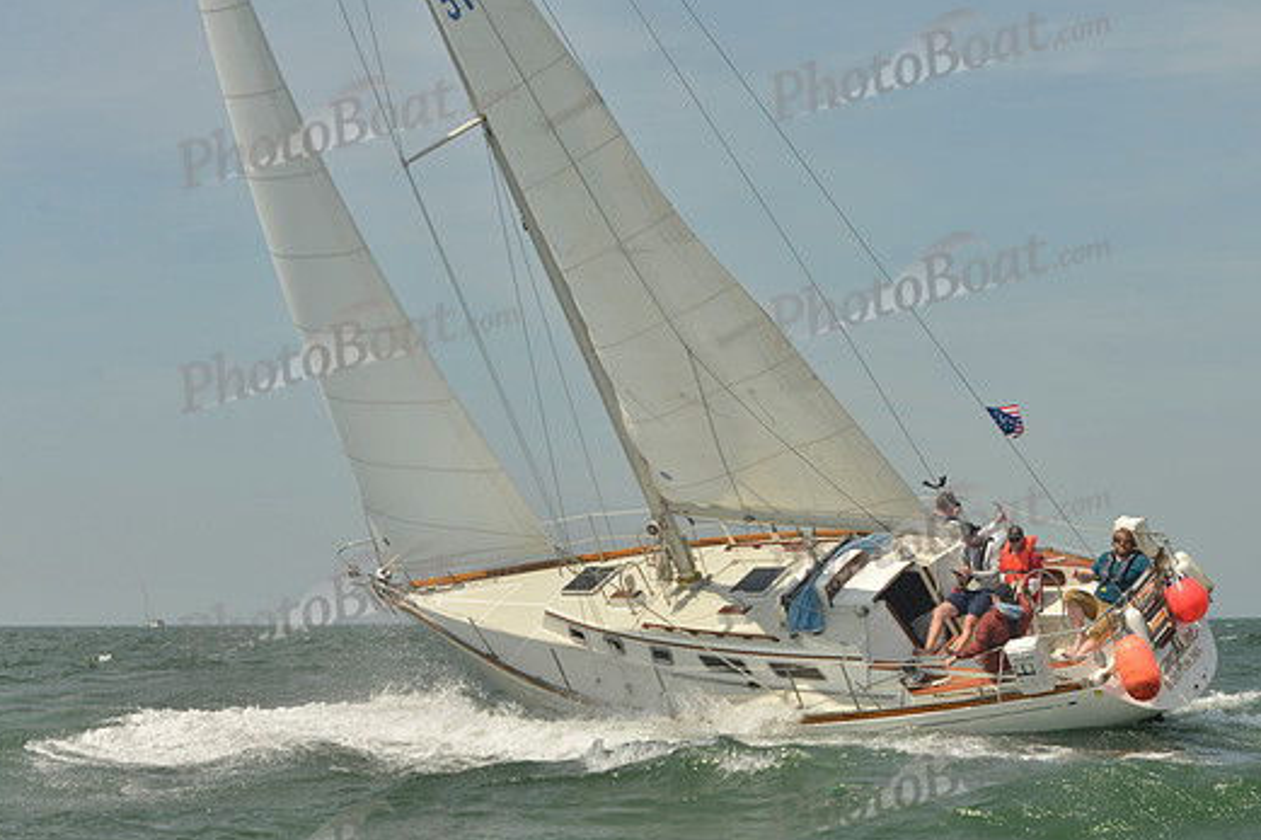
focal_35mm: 78
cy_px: 442
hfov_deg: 26.0
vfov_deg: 17.5
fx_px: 2731
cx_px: 646
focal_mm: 70
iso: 200
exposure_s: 1/1250
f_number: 8
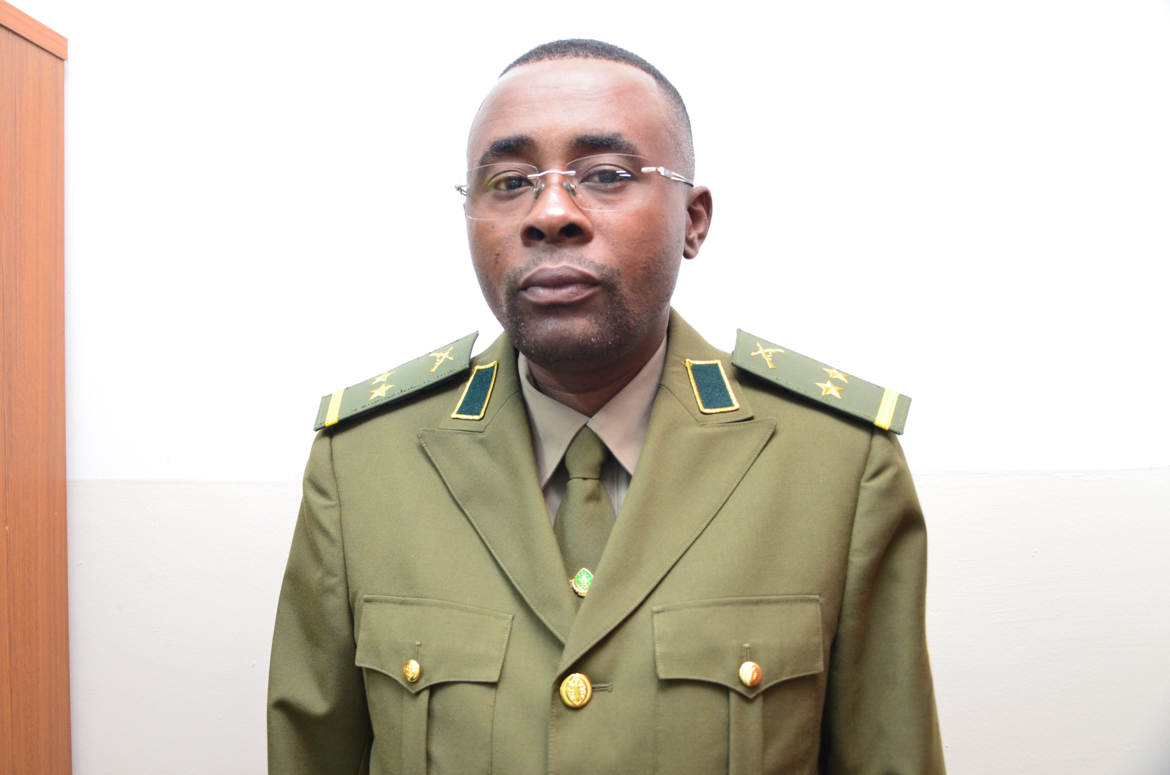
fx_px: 1070
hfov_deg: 57.3
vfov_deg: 39.8
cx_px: 585
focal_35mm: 33
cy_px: 388
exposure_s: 1/30
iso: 1400
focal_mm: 22
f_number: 3.8
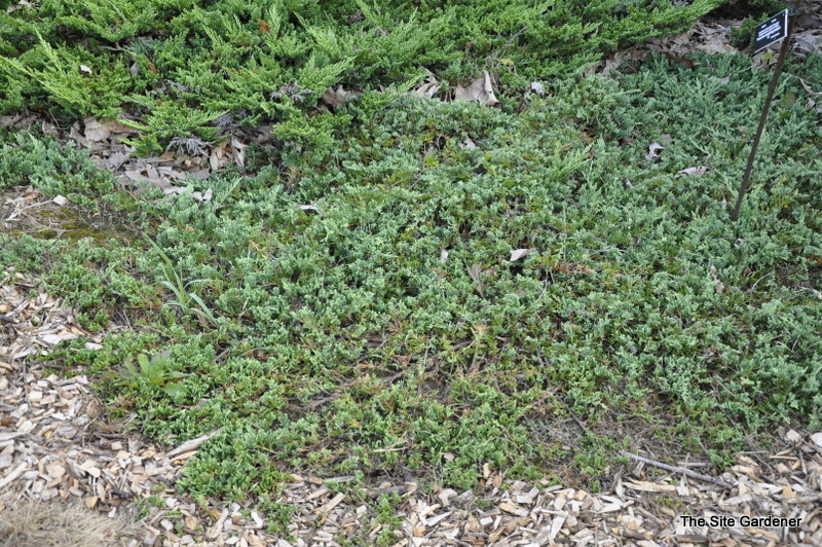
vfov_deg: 26.4
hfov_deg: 38.9
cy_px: 274
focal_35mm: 51
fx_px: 1164
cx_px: 411
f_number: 5.6
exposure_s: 1/125
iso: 400
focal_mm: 34
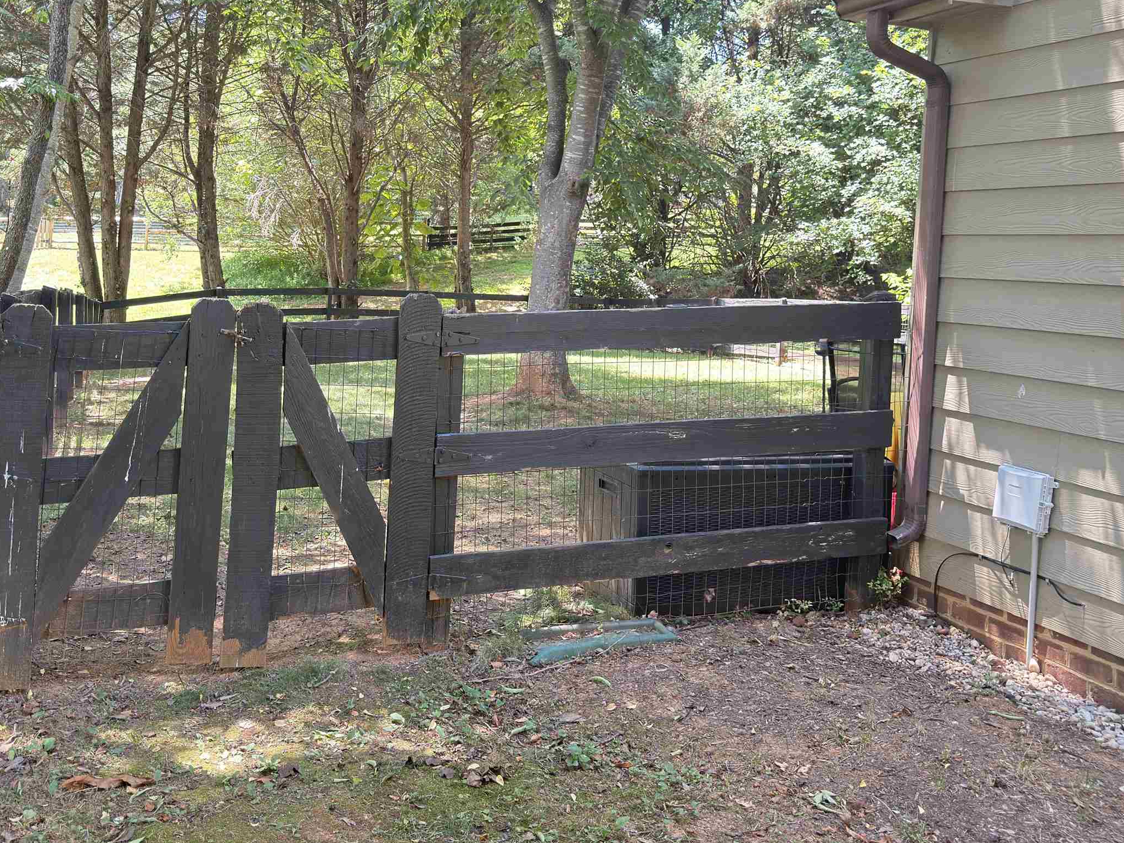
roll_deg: -3.3
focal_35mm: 36
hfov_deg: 51.1
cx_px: 471
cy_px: 278
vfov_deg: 39.2
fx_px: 1169
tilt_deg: -0.3
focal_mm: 6.76
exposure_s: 1/149
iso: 200
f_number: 1.78
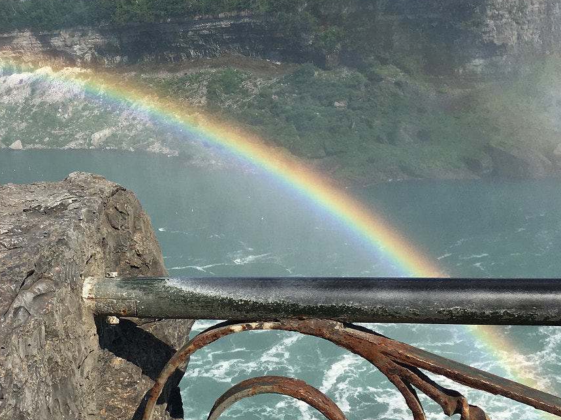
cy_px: 163
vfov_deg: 27.0
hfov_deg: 33.6
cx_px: 54
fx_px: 875
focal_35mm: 54
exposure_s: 1/1832
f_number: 2.2
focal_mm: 4.15
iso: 25
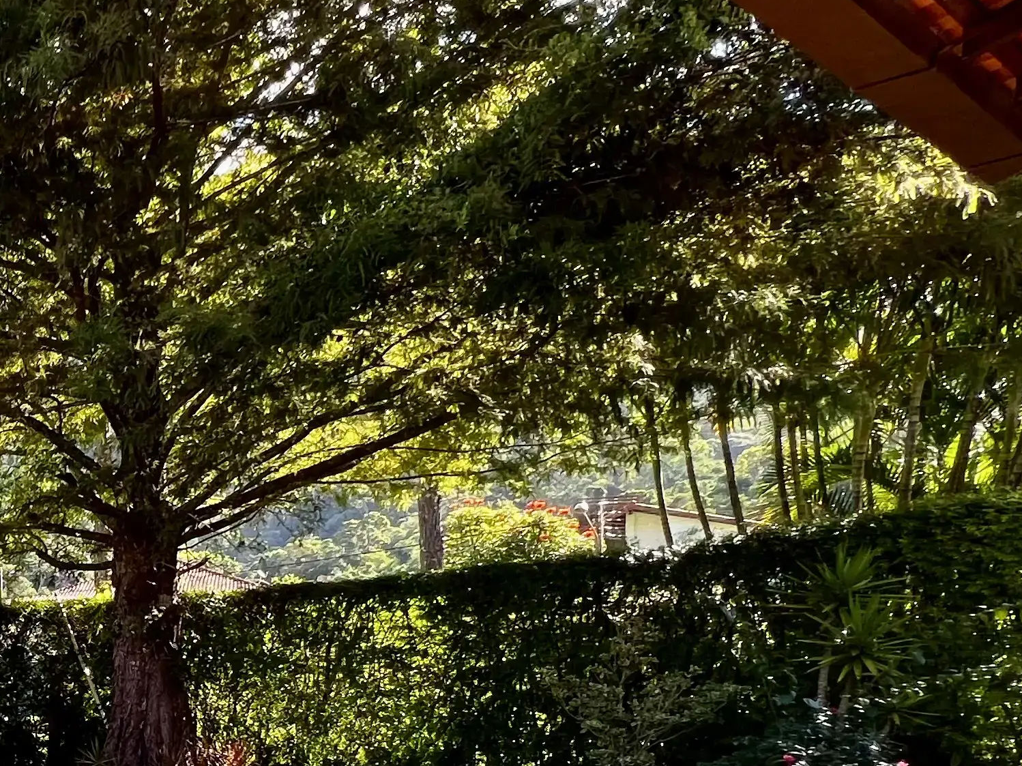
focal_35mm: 35
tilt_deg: -1.1
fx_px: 1033
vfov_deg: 37.8
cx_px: -306
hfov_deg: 35.6
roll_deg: -0.2
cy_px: 696
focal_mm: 1.57
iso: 32
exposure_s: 1/196
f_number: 1.8
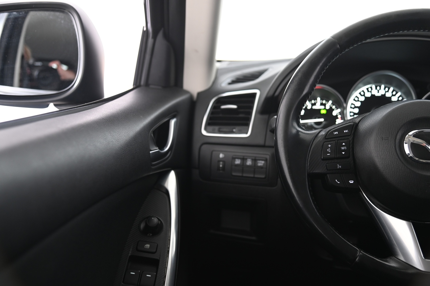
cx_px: 215
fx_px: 525
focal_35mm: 44
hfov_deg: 44.5
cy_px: 143
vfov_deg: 30.5
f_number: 4
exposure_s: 1/6
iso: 1000
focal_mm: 44
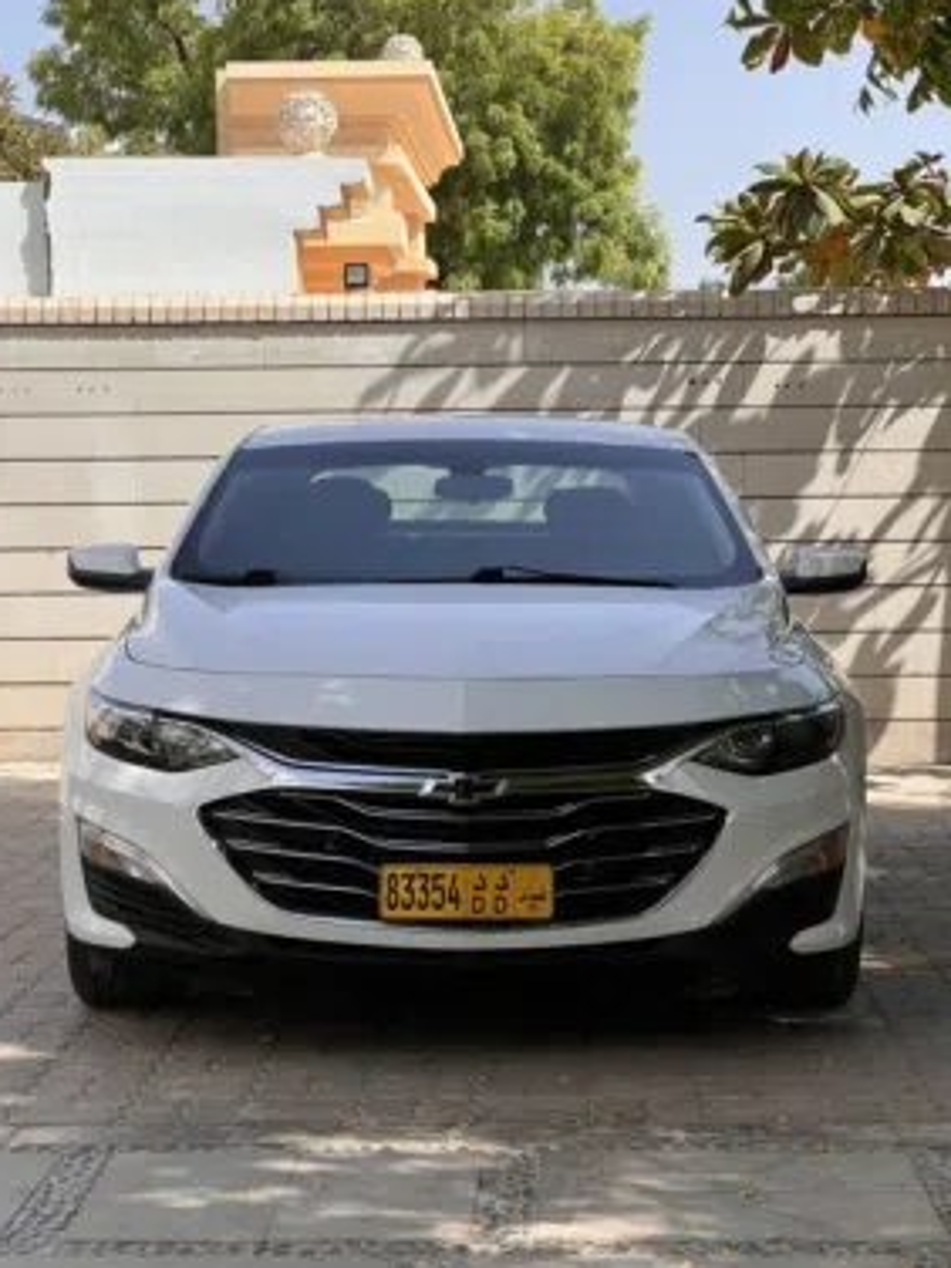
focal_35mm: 82
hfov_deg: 18.0
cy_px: 614
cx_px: 489
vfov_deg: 23.8
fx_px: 3004
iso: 32
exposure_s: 1/533
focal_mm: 9
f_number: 2.8
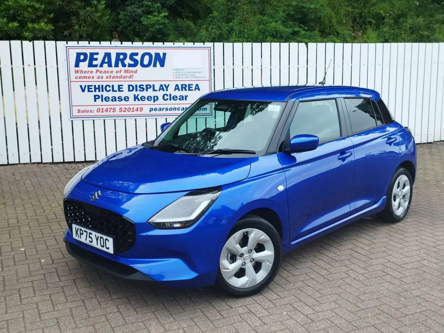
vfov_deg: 56.8
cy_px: 166
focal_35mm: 24
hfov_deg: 71.6
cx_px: 222
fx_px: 308
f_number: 1.89
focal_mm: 5.89
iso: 60
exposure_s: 1/100
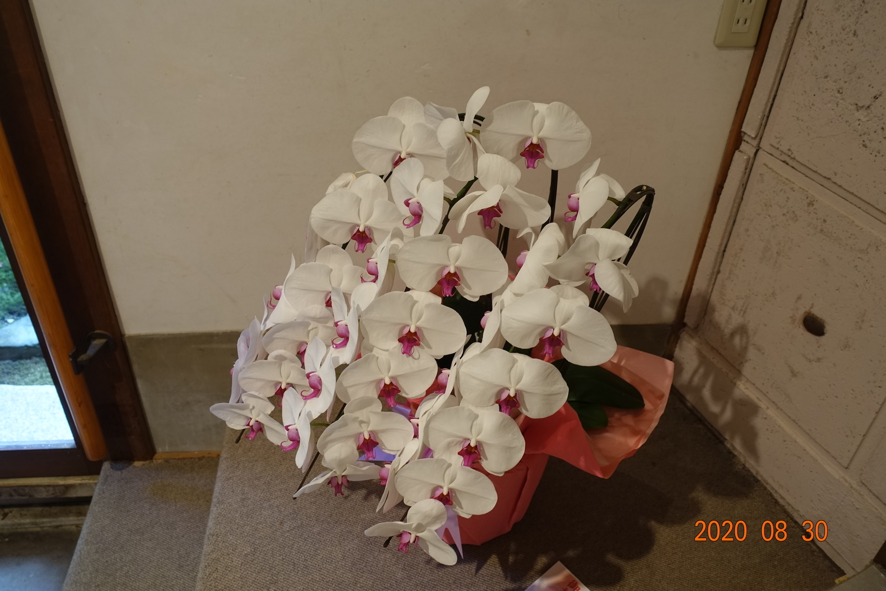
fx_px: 763
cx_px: 443
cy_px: 296
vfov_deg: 42.3
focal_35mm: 31
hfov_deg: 60.3
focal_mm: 11.22
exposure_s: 1/40
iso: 250
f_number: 2.5
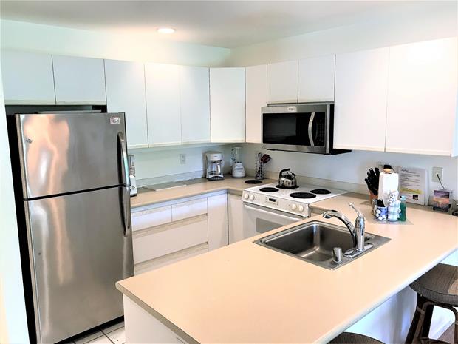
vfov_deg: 49.7
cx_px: 229
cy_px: 172
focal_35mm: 28
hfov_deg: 63.4
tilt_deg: -7.7
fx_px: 370
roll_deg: +1.0
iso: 40
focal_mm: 3.99
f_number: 1.8
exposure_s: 1/20
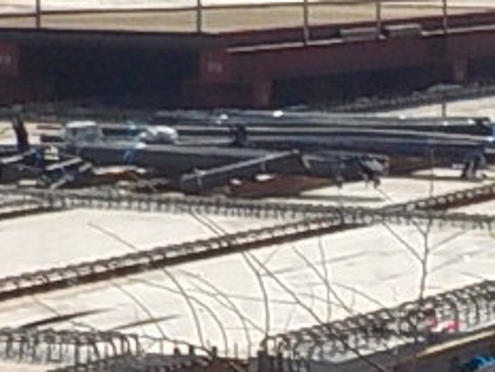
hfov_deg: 9.4
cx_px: 644
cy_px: 289
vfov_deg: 7.2
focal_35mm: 206
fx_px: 2947
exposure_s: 1/800
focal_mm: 4.1
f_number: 6.6
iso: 125
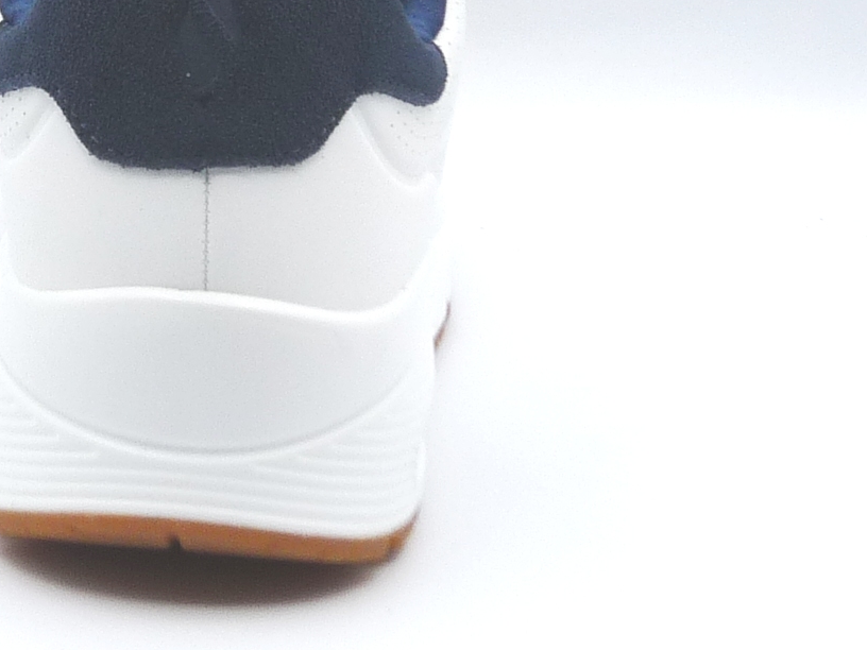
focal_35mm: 102
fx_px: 2555
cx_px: 156
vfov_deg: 14.4
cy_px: 92
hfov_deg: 19.0
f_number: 5
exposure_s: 1/200
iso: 100
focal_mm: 5.3
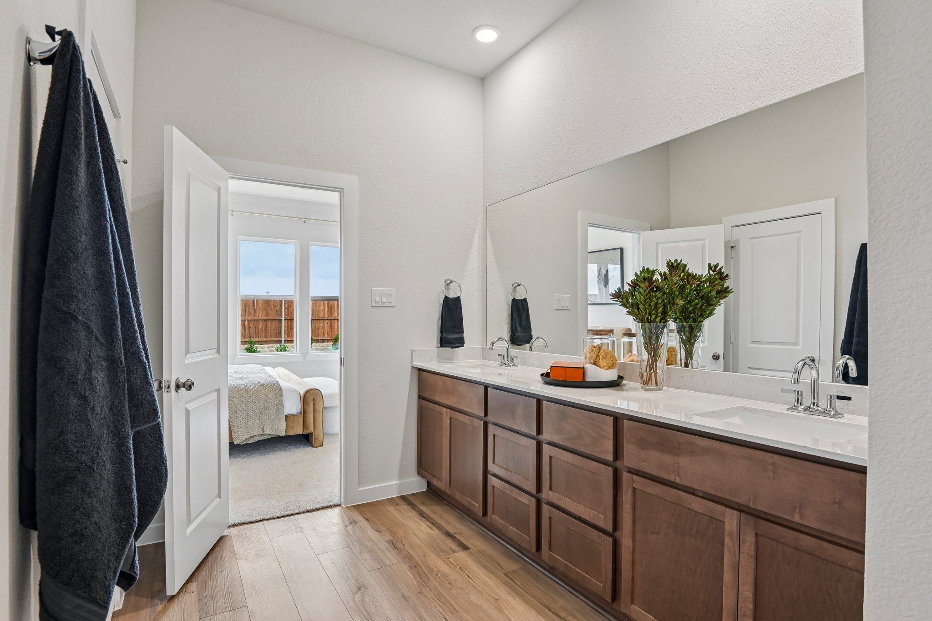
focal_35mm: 19
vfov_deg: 64.5
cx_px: 466
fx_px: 492
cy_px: 310
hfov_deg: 86.9
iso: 400
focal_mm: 19
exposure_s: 1/20
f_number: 8
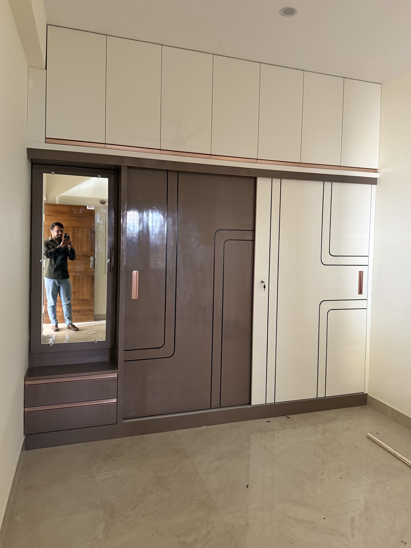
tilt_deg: -2.4
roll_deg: -2.2
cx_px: 220
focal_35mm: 26
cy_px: 257
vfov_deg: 67.2
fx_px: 412
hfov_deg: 53.0
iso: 800
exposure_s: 1/60
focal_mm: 6.76
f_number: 1.78
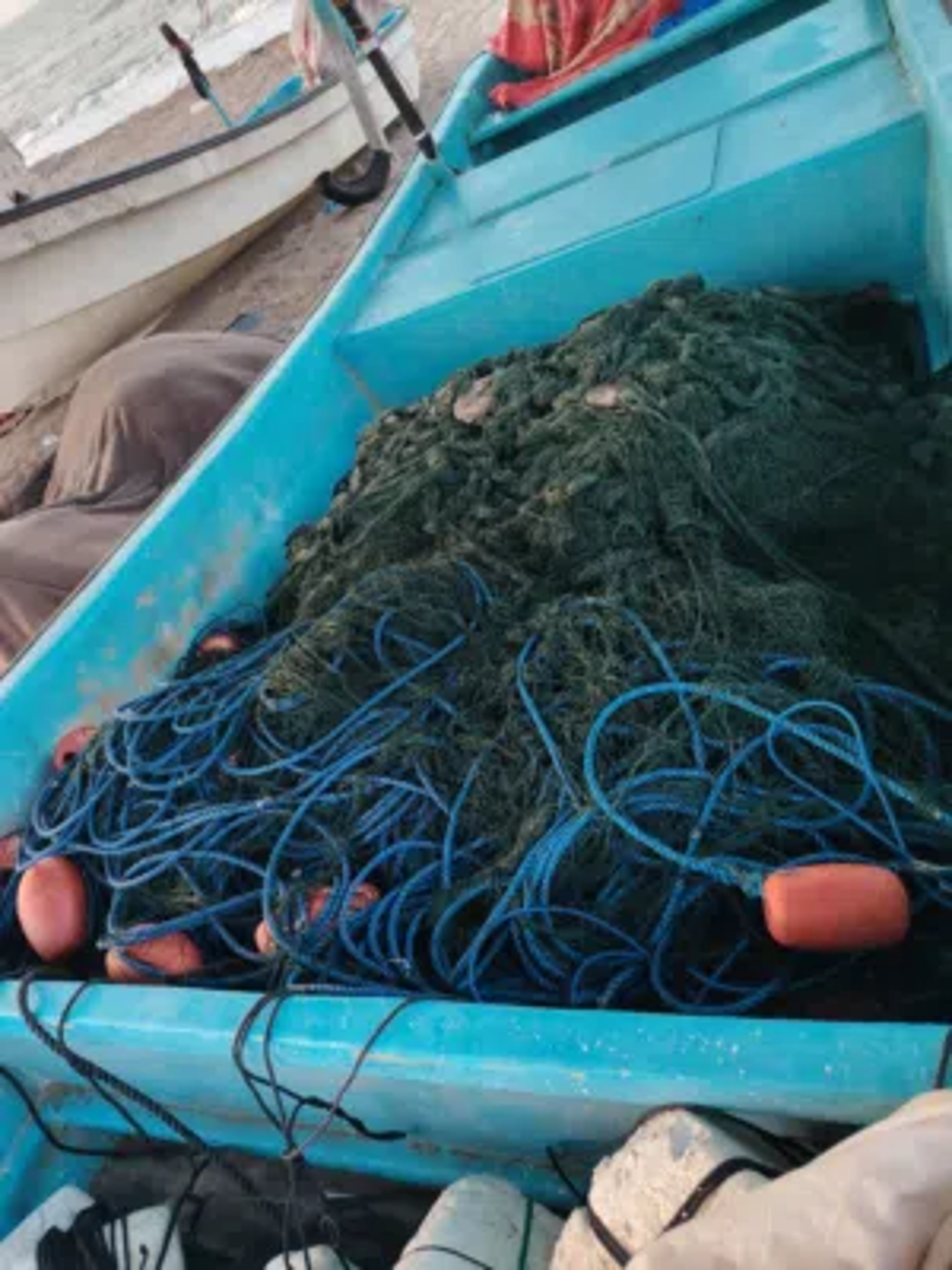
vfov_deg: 71.6
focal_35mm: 24
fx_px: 880
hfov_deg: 56.8
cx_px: 476
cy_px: 635
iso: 114
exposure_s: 1/33.3
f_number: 1.75
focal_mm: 5.25
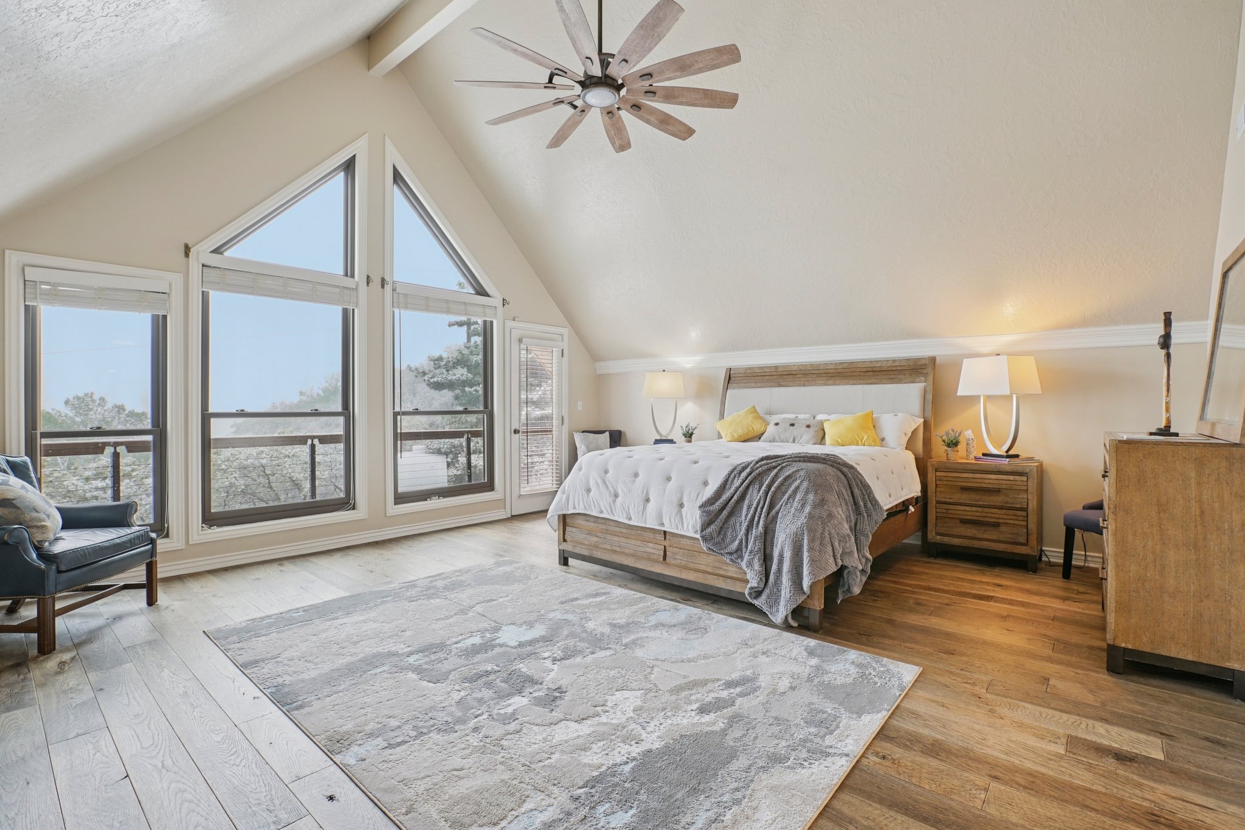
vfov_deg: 73.7
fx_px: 553
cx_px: 622
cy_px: 415
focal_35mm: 16
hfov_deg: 96.7
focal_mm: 16
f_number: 8
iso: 400
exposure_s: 1/25
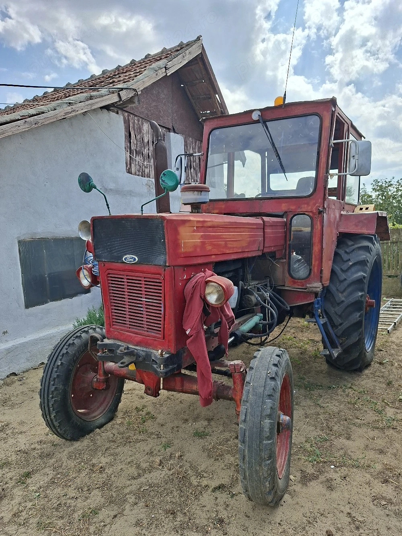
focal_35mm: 23
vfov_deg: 73.9
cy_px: 268
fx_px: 356
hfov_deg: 58.9
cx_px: 201
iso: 50
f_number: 1.8
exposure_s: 1/1429
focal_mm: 5.54
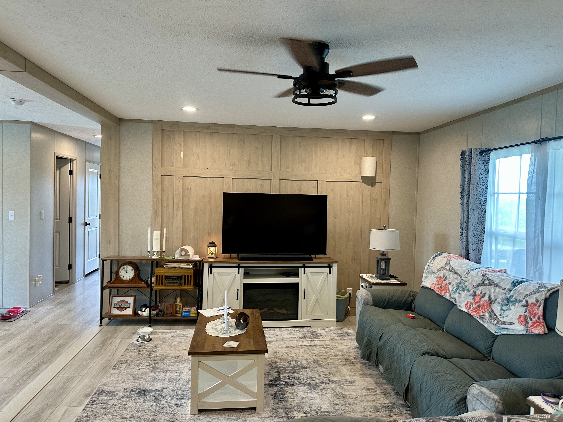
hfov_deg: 71.6
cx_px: 282
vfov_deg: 56.8
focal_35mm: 24
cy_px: 211
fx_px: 390
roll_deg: -1.3
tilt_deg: -0.3
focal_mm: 6.86
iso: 200
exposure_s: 1/120
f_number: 1.78
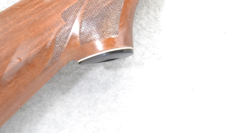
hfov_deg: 9.1
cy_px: -78
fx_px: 1453
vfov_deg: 5.2
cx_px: 322
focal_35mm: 231
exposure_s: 1/160
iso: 3200
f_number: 20
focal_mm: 35
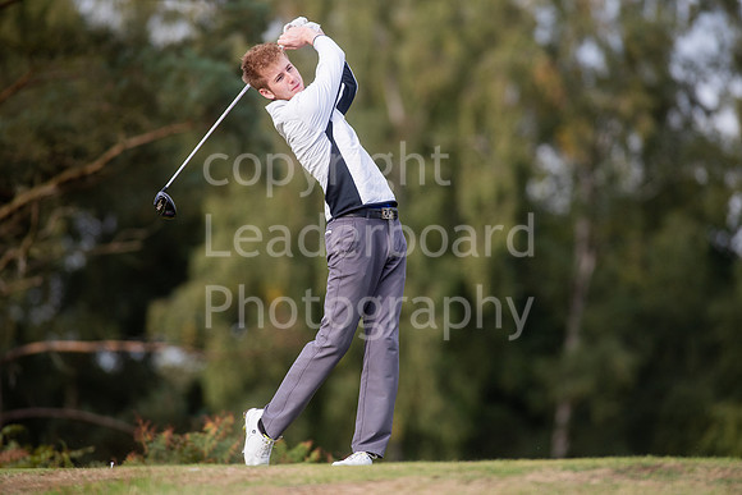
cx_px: 371
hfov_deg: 6.9
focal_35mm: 300
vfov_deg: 4.6
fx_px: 6184
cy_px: 248
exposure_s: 1/3200
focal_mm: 300
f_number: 4
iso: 400
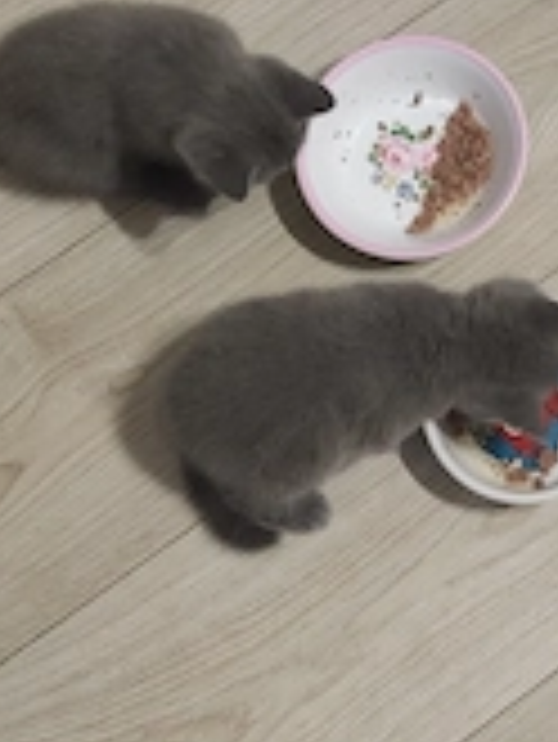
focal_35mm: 85
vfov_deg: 22.5
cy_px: 99
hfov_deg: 17.0
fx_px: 1825
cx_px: 567
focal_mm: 6.04
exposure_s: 1/50
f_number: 1.7
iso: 1600
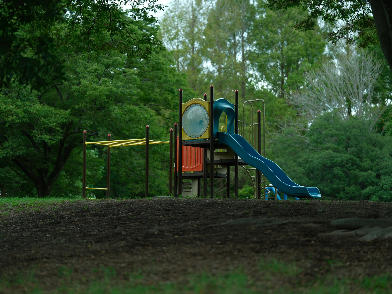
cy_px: 147
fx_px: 985
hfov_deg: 22.5
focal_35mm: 87
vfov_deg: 17.0
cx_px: 196
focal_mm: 110
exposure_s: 1/250
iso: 100
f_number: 2
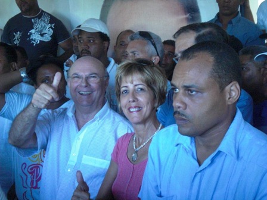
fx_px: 486
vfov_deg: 23.3
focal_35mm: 63
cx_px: 134
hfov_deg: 30.7
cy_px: 100
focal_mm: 10.4
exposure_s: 1/80
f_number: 4
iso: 800
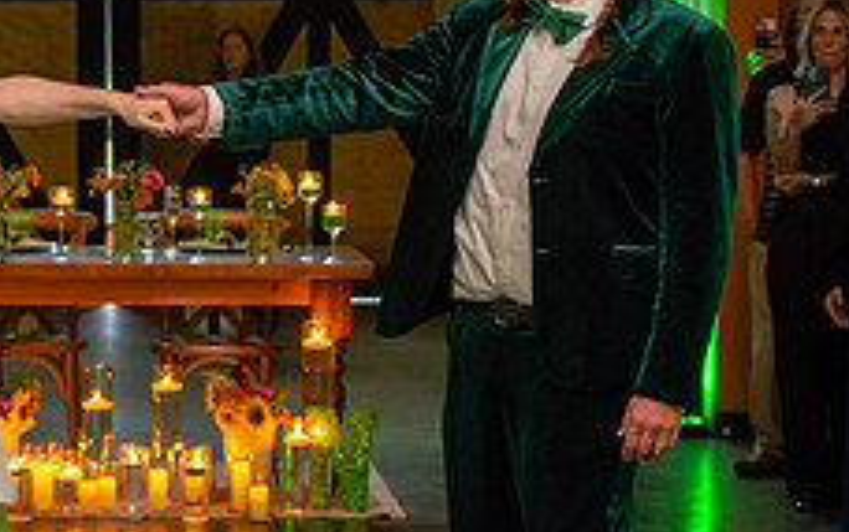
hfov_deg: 16.2
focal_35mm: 128
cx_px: 182
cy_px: 394
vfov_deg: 10.2
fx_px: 2965
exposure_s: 1/100
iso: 800
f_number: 3.2
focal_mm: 48
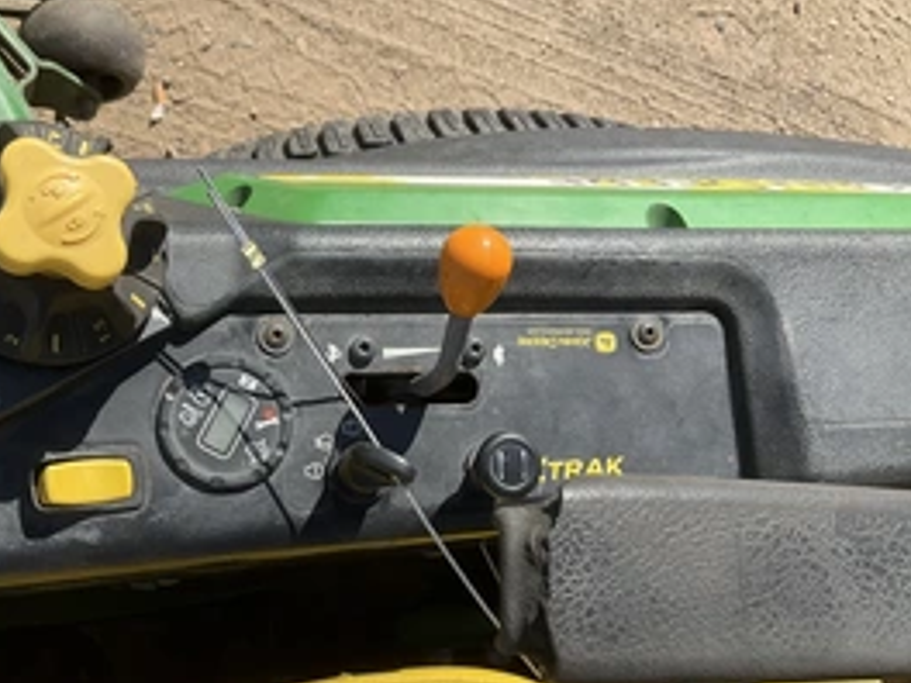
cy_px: 448
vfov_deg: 32.6
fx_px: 1158
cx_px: 366
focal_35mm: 44
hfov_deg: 42.7
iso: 25
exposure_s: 1/1912
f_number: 1.8
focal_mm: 3
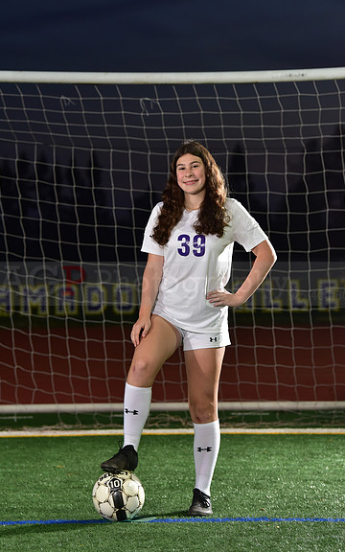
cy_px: 275
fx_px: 1790
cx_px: 163
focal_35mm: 119
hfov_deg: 11.0
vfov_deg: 17.5
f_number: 5
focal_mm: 116
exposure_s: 1/160
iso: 1250
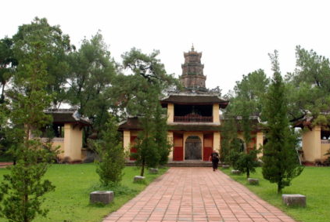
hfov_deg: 58.5
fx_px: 294
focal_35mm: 32
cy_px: 131
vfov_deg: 41.1
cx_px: 182
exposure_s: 1/125
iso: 200
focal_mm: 18
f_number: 10
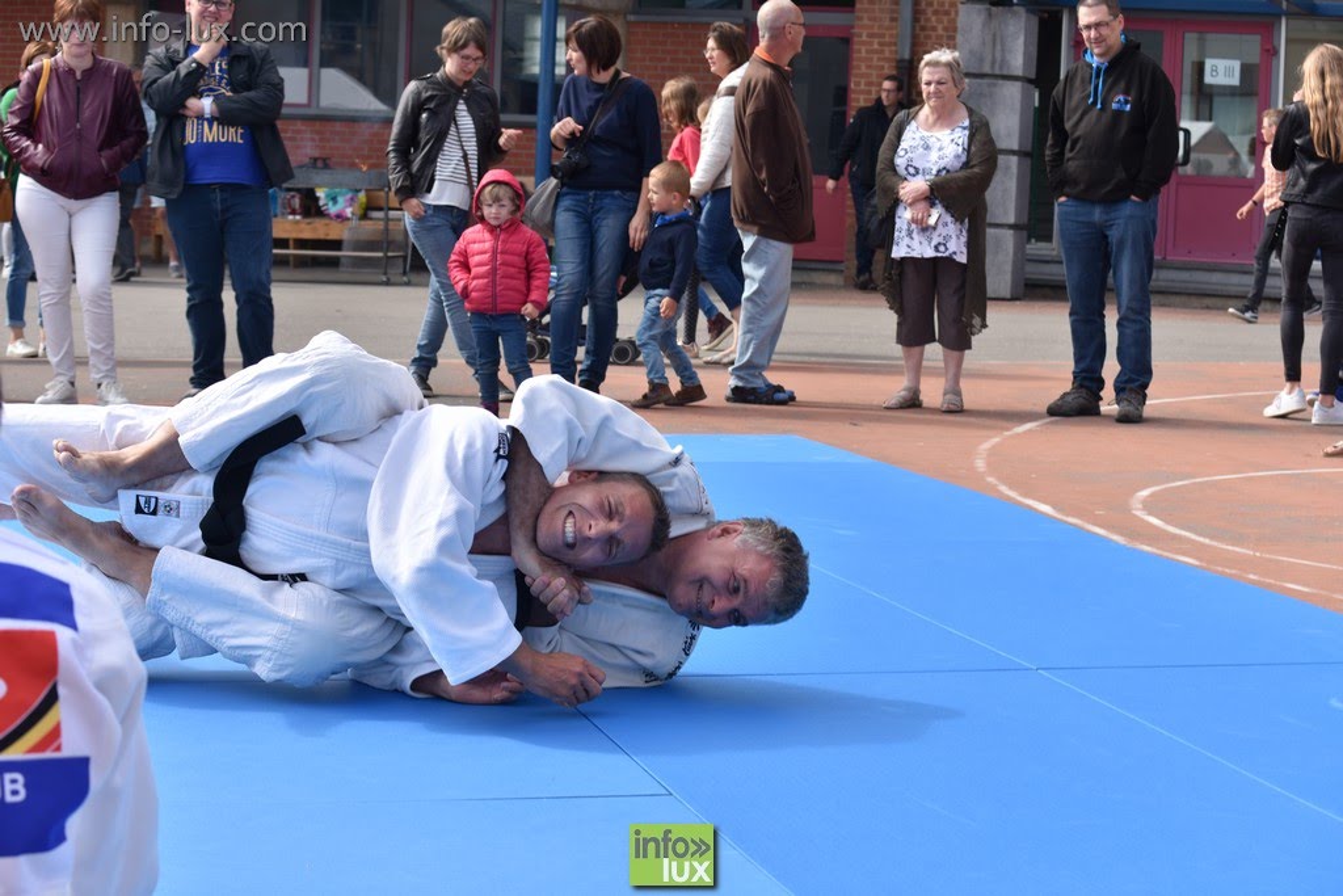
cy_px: 448
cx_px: 672
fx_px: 2798
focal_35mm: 75
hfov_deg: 27.0
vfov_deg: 18.2
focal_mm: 50
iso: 100
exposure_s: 1/500
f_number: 5.6
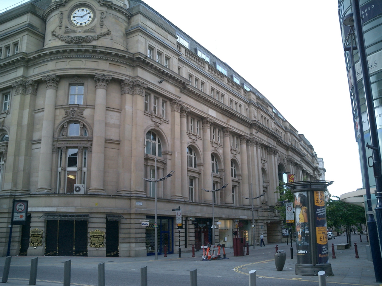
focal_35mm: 35
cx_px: 191
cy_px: 143
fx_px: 386
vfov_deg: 40.7
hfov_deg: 52.6
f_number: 4.2
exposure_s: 1/100
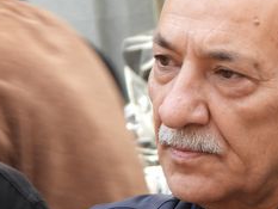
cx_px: 535
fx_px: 3423
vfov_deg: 3.5
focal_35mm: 426
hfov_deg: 4.6
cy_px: 164
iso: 100
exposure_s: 1/80
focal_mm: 17.5
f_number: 3.5
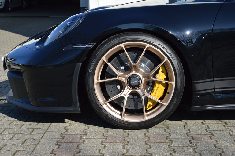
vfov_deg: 16.5
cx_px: 118
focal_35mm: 82
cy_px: 78
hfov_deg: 24.6
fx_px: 538
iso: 100
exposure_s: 1/250
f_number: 8
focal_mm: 55
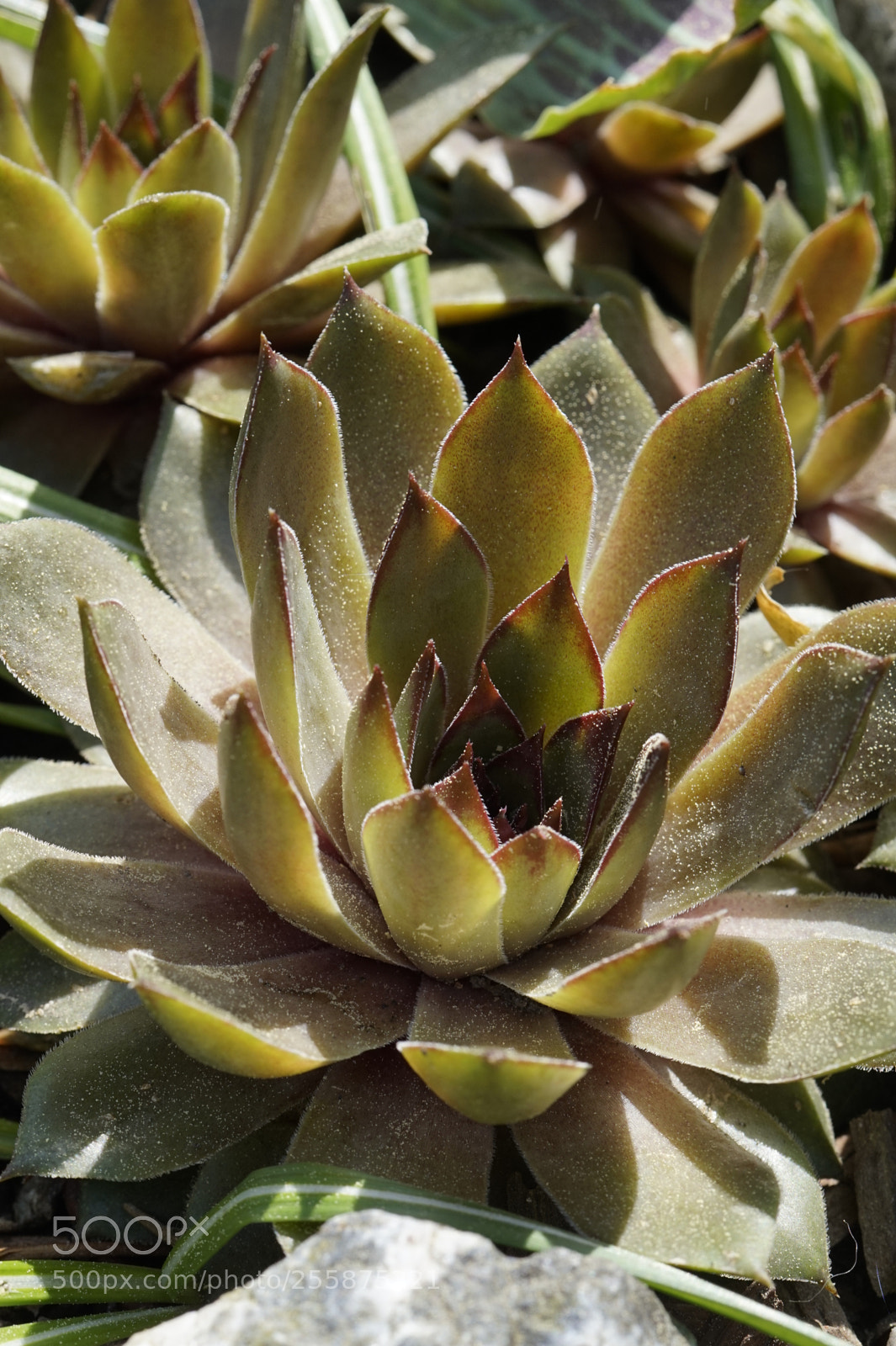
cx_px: 448
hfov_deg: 18.2
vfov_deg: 27.0
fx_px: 2803
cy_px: 673
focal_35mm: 75
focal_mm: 50
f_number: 9
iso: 200
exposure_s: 1/125
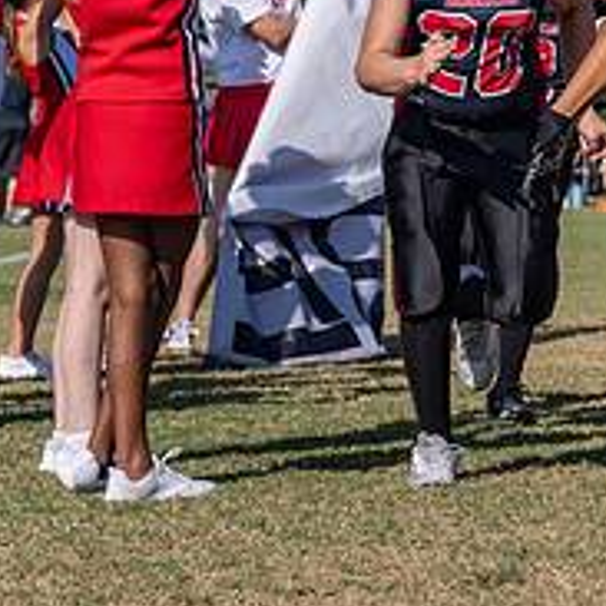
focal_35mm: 210
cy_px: -2
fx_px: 4159
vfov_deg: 8.3
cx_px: 718
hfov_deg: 8.3
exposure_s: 1/1250
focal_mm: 70
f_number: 5
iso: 100
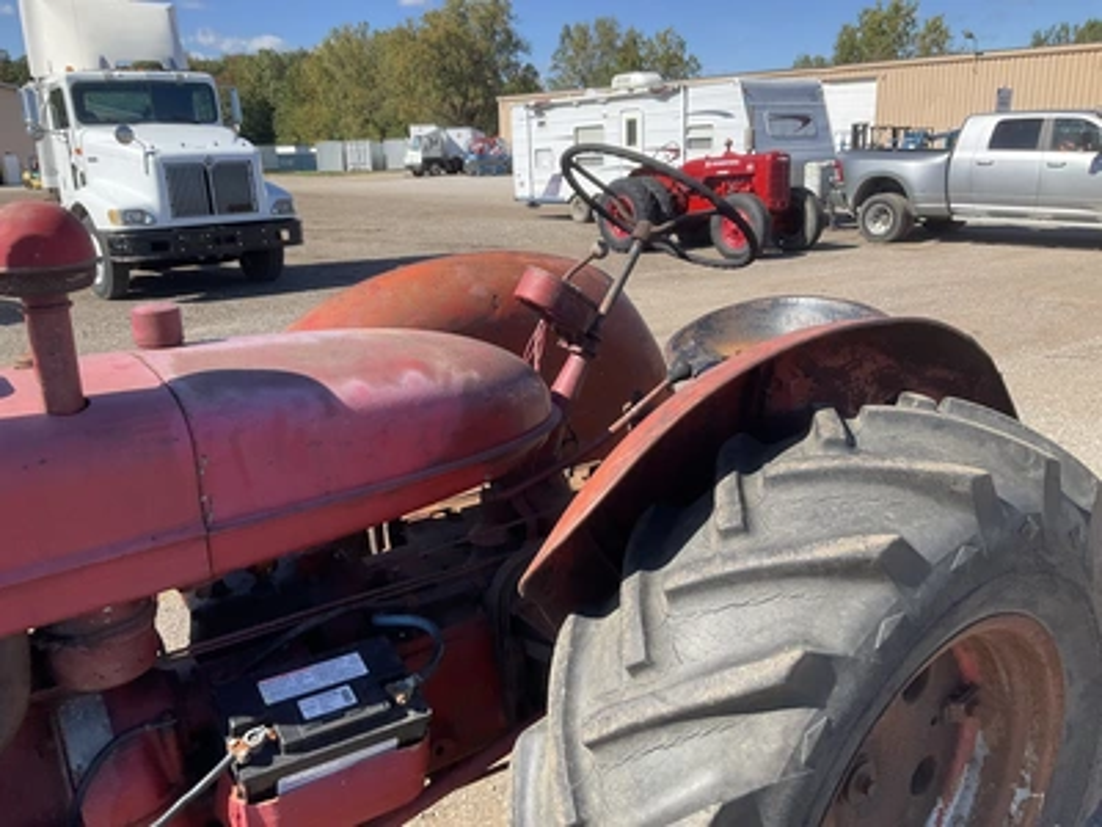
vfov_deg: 48.2
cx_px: 551
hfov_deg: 61.7
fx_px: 923
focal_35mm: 29
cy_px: 414
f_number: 1.8
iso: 25
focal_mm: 3
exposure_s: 1/829
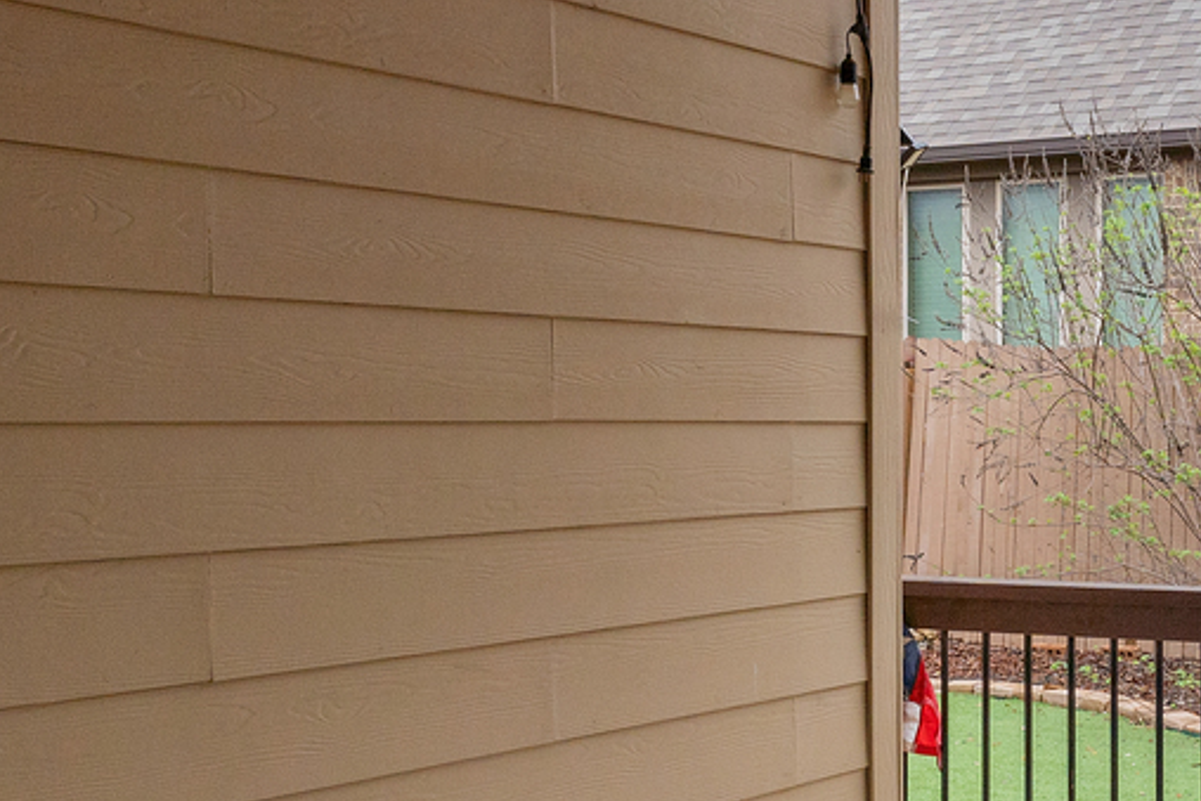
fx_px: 1755
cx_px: 1333
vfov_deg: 24.6
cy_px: 782
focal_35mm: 53
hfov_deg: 32.9
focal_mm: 11
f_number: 9
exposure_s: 1/160
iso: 200
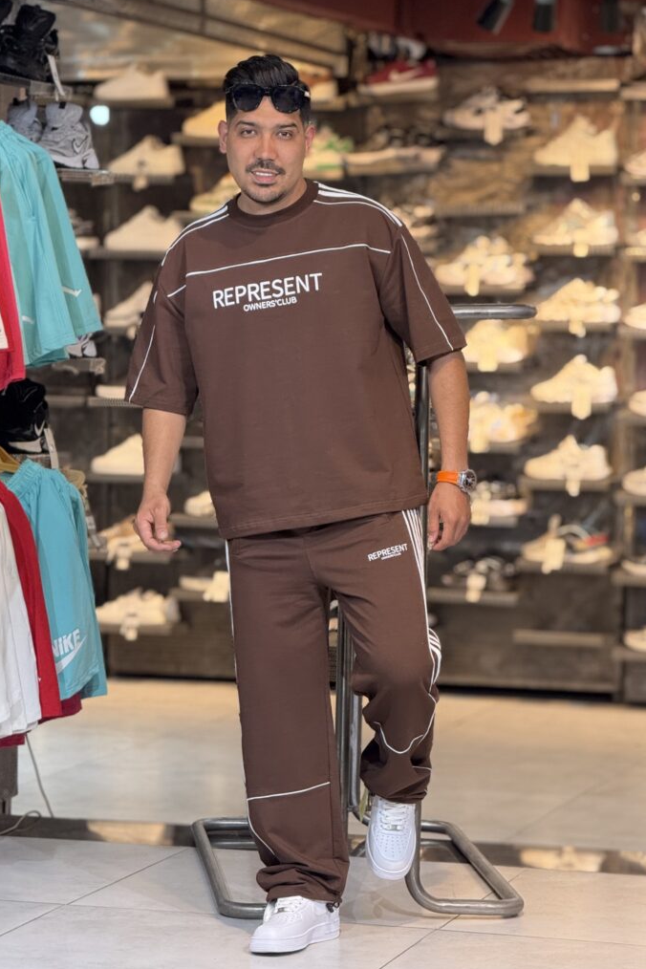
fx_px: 3391
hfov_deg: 10.9
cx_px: 317
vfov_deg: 16.3
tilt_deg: -2.3
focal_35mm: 126
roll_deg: -1.7
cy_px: 484
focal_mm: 15.66
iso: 400
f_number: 2.8
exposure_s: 1/100
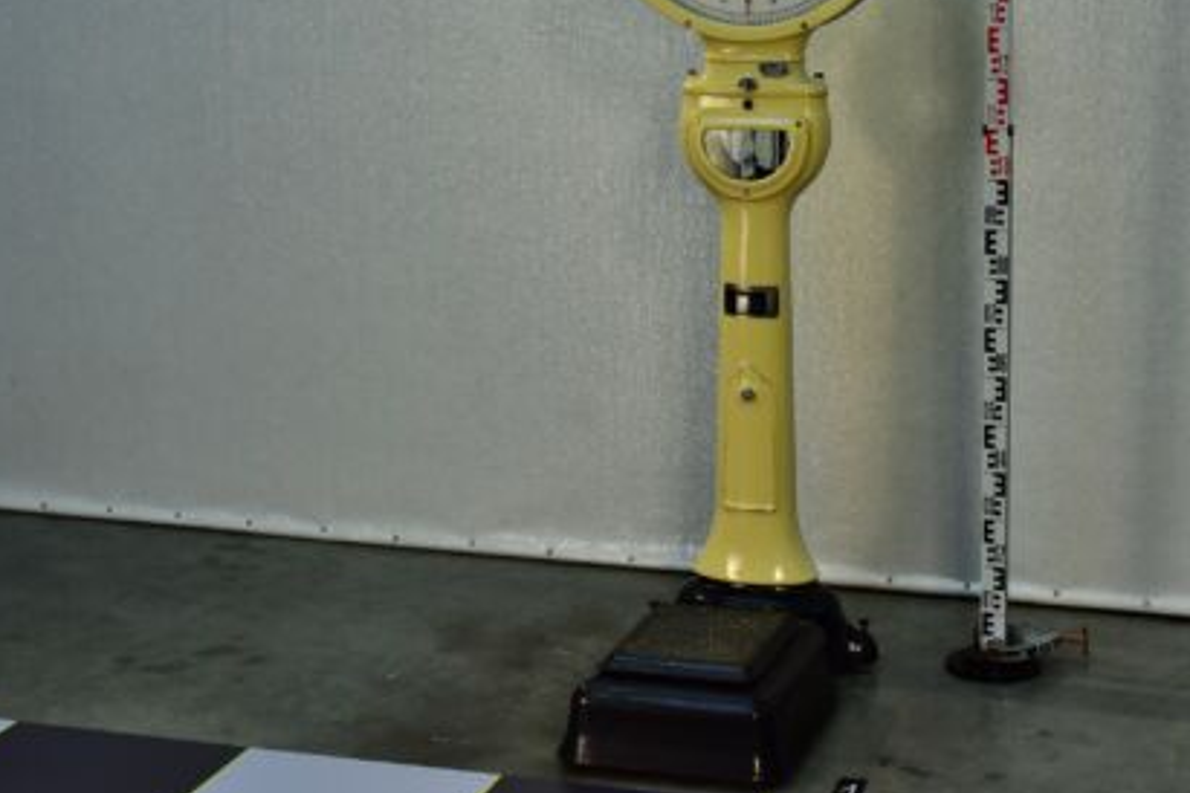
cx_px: 741
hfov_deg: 28.7
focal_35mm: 70
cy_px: 234
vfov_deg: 19.4
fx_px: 2314
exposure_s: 1/50
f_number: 10
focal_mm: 48
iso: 500
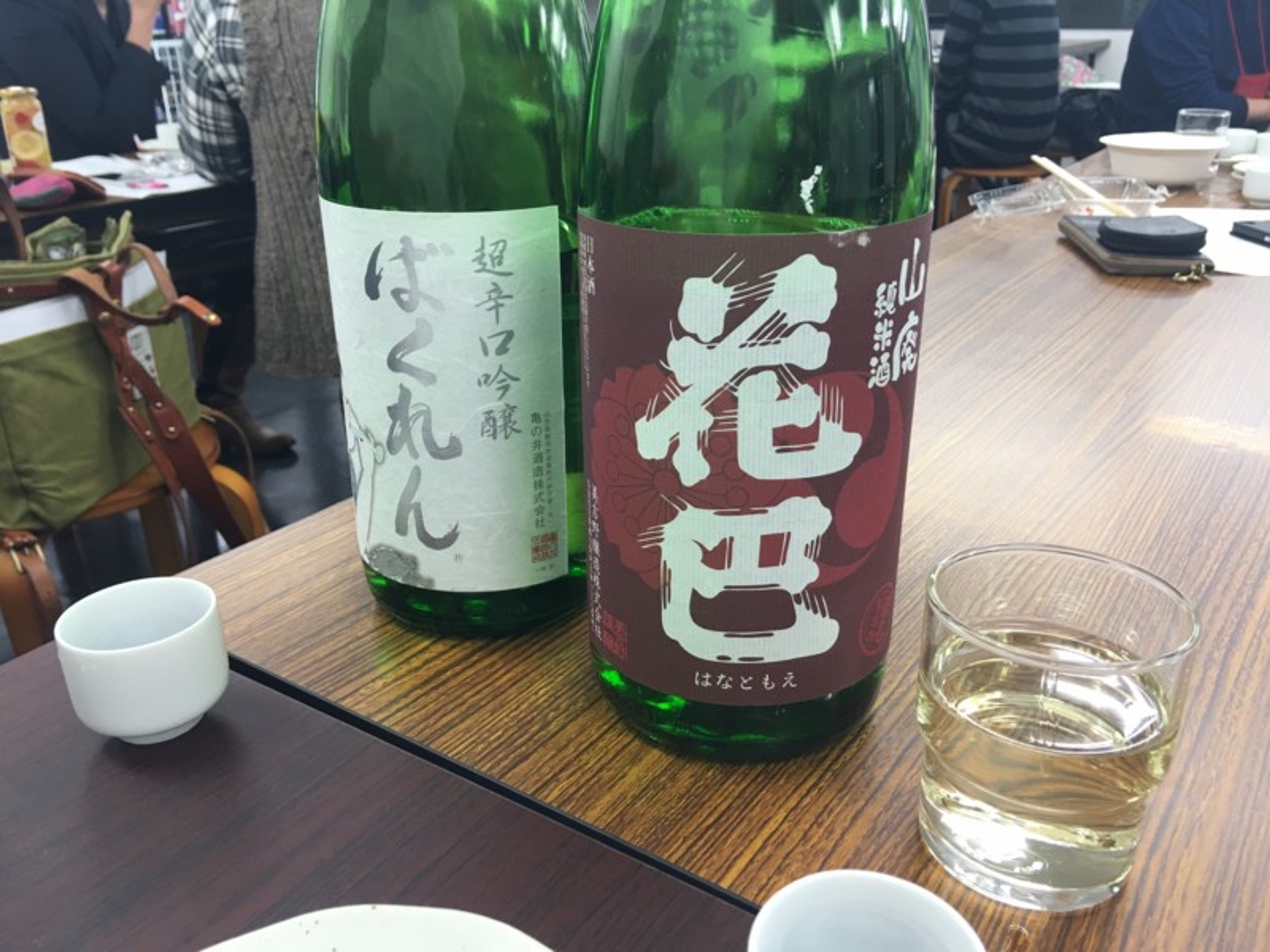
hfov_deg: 61.7
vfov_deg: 48.2
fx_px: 1064
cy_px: 476
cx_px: 635
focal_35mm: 29
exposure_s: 1/30
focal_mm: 4.15
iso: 32
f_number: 2.2
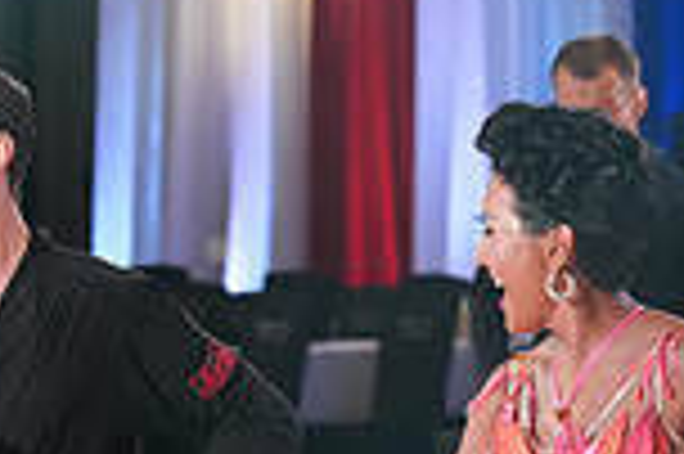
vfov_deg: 3.8
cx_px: 81
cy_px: 694
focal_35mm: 356
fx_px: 6757
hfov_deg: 5.8
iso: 4000
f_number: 4
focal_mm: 93
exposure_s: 1/500
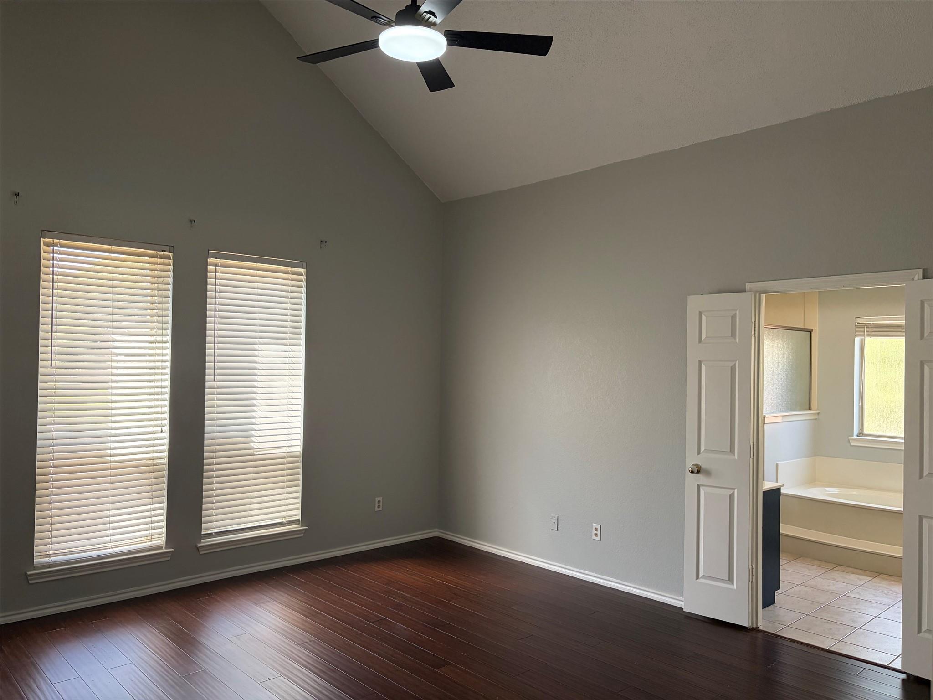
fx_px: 701
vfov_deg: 53.1
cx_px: 466
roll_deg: -0.5
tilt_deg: +0.4
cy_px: 350
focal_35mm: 26
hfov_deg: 67.3
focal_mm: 5.96
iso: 125
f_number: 1.6
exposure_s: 1/223
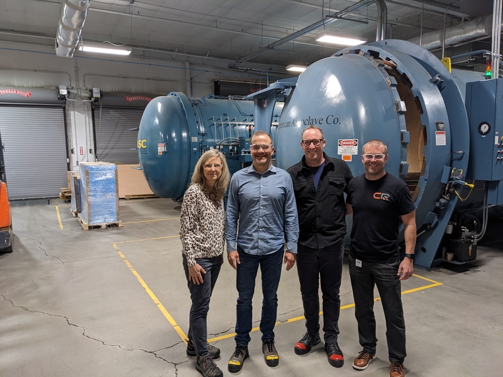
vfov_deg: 51.4
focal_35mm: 27
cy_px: 188
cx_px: 252
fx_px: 392
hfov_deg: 65.3
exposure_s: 1/24
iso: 60
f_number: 1.73
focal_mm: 4.38
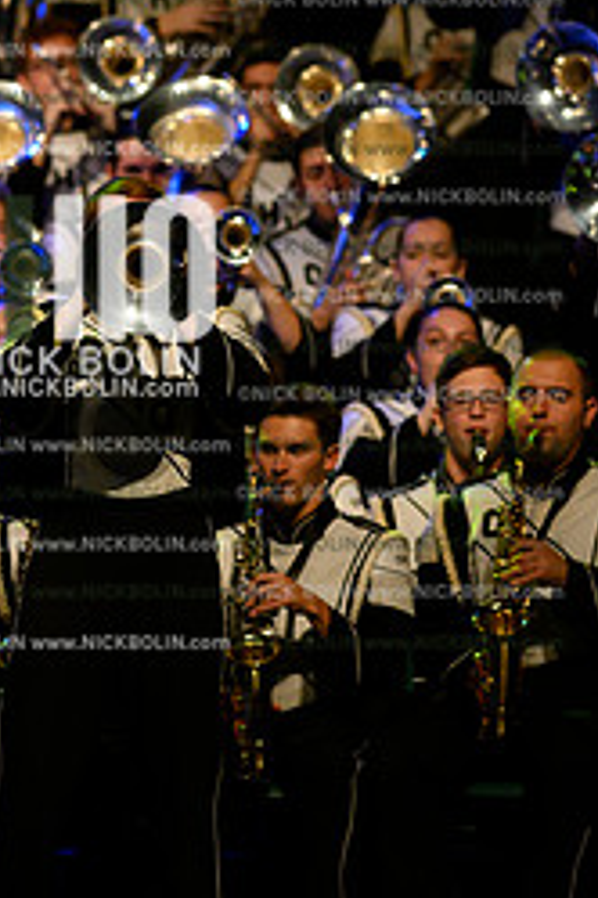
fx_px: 13504
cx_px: 65
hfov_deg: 2.5
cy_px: 296
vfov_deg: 3.8
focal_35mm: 542
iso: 5000
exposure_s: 1/500
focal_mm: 300
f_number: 4
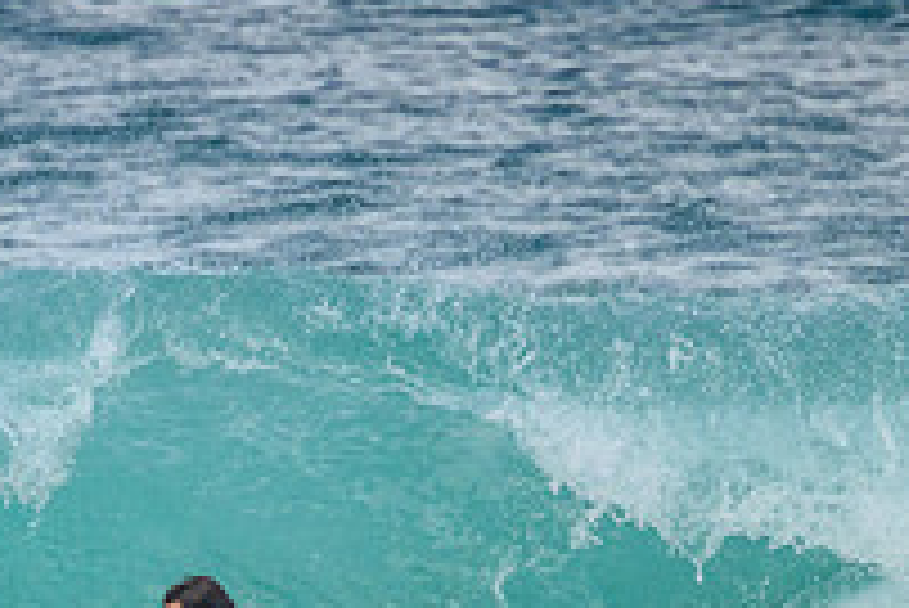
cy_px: 736
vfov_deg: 0.6
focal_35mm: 2300
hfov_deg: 0.9
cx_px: 50
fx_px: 58115
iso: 1000
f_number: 11
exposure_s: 1/2000
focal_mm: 800
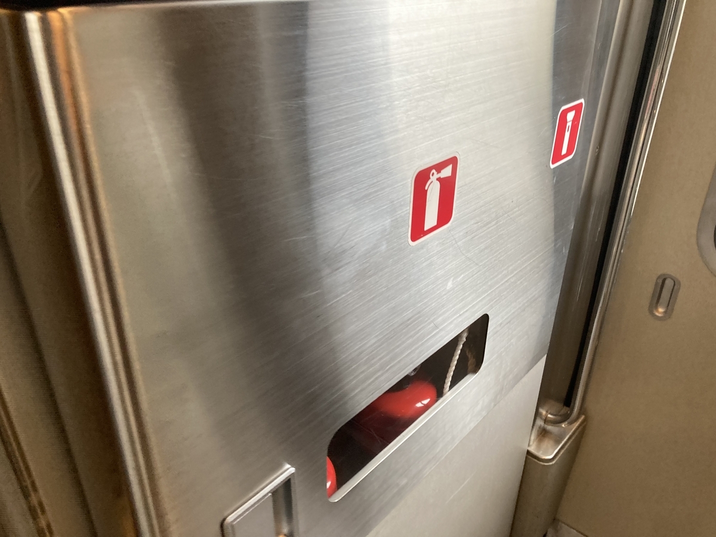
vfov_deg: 49.7
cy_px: 268
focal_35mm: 28
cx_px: 358
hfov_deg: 63.4
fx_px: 579
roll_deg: +1.4
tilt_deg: -34.1
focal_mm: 3.99
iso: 125
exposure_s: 1/60
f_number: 1.8
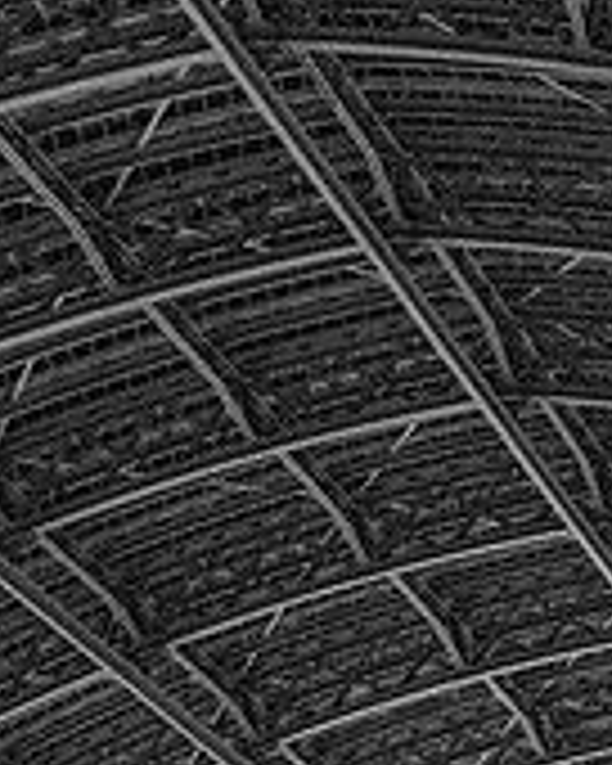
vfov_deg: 10.3
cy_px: 794
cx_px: 549
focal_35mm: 186
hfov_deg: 8.3
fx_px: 4211
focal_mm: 58
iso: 12800
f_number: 4
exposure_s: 1/160
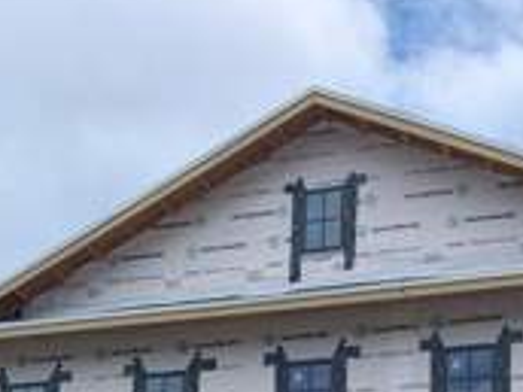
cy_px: 527
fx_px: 1012
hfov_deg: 28.9
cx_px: 307
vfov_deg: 19.9
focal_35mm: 67
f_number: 1.68
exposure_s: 1/1431
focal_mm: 6.9
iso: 24
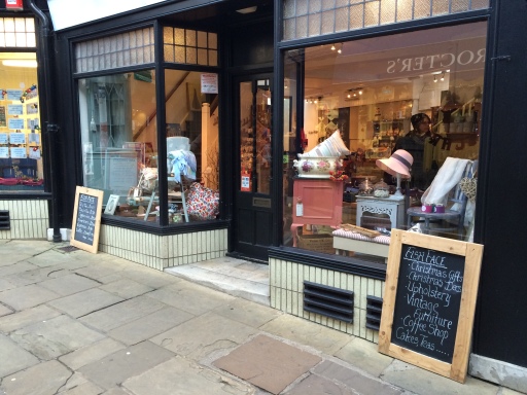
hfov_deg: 61.7
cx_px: 264
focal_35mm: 29
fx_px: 442
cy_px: 198
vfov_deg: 48.2
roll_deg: +0.4
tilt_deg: -8.8
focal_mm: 4.15
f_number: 2.2
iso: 100
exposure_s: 1/30
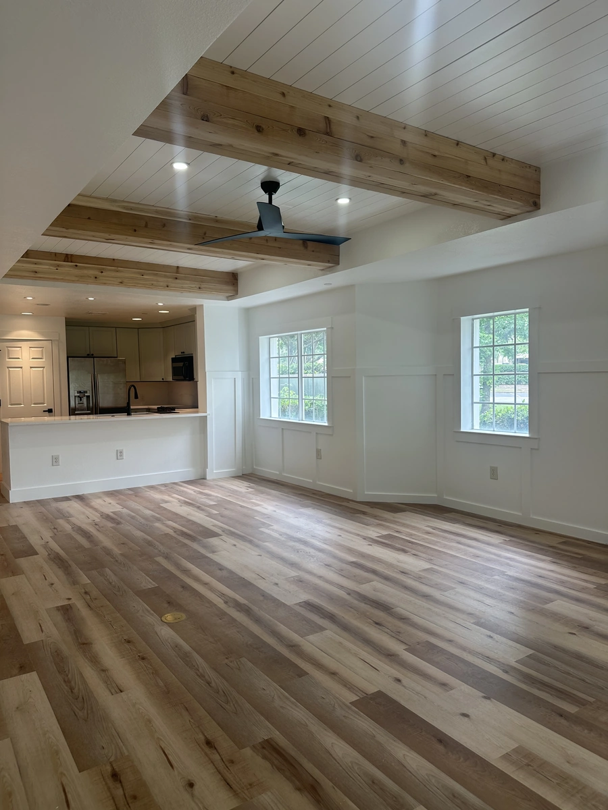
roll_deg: +0.5
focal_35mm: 24
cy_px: 405
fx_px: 562
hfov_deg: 56.8
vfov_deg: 71.6
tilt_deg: -2.4
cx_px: 304
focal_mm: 6.86
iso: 64
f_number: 1.78
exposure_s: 1/120
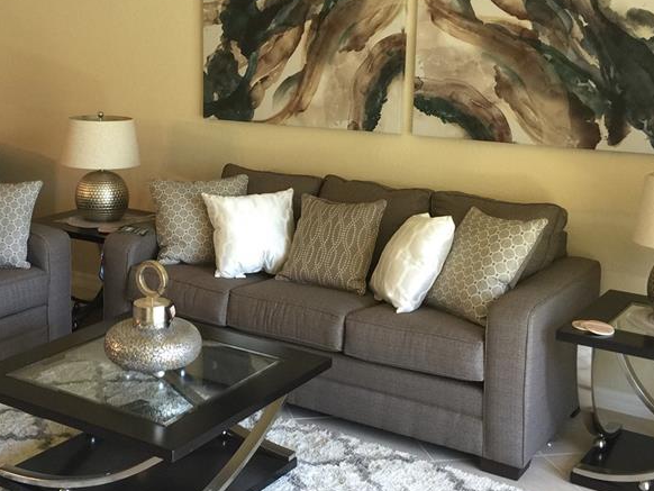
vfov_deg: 28.5
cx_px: 212
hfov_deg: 37.0
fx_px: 964
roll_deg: -0.1
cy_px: 199
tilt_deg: -12.8
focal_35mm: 51
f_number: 2.2
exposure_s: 1/15
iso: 50
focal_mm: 4.15
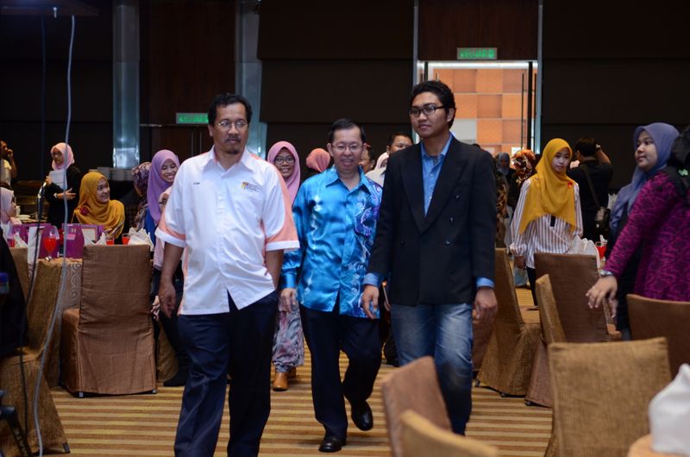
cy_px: 228
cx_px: 345
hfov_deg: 24.7
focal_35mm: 82
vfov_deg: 16.5
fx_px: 1578
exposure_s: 1/60
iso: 1250
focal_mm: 55
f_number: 2.8
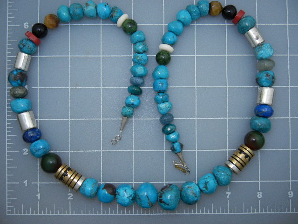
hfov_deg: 54.0
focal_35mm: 34
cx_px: 149
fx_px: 293
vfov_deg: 41.8
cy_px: 112
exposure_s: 1/30
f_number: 3.6
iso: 240
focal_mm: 6.2
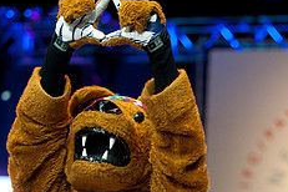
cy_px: 165
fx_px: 1608
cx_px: 289
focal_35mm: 201
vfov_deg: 6.8
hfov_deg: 10.2
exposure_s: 1/640
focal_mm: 80
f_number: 2.8
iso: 1600
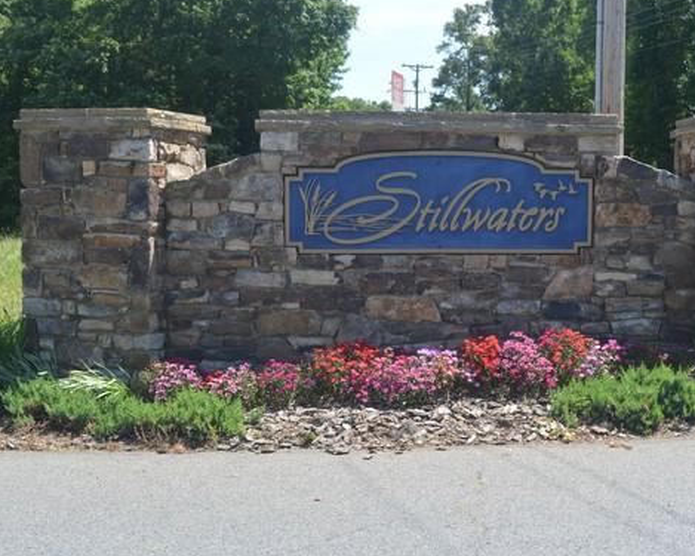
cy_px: 258
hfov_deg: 33.7
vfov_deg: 27.3
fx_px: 1144
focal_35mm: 56
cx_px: 403
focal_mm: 29
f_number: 6.3
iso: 100
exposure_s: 1/160
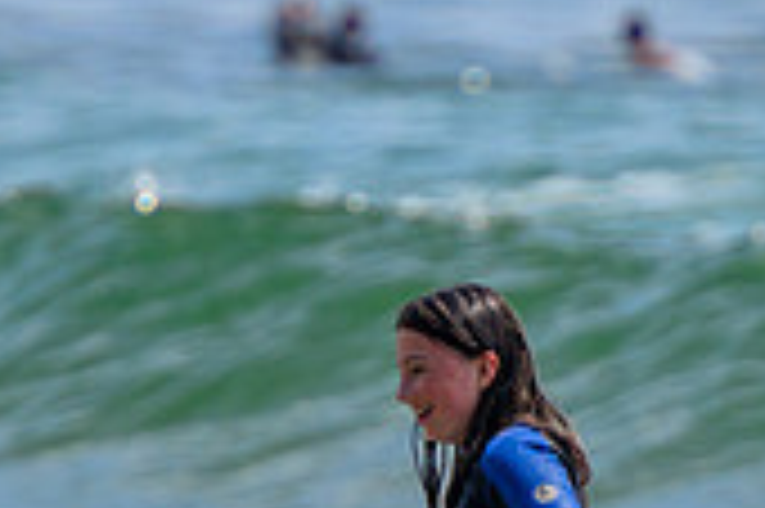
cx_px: 448
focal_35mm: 1881
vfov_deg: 0.7
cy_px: 604
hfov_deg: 1.1
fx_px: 39932
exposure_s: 1/2000
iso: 360
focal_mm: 400
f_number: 5.6
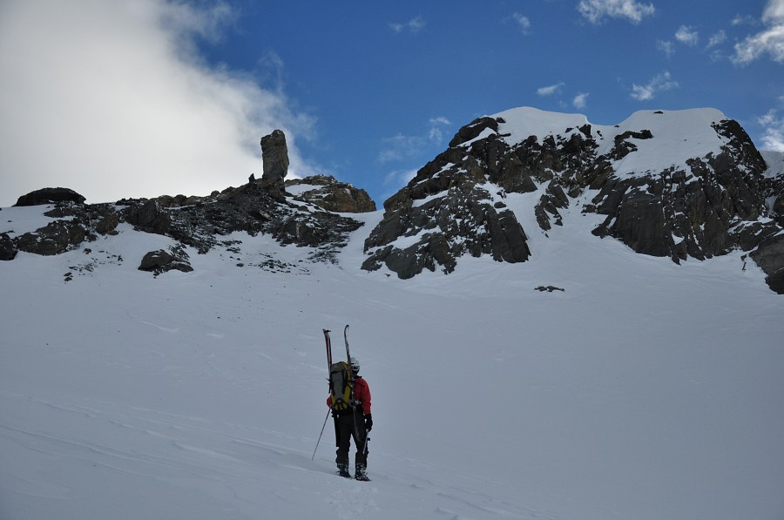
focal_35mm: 52
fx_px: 1141
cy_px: 260
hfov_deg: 37.9
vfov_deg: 25.7
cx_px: 392
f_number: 5.6
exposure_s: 1/2000
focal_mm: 35
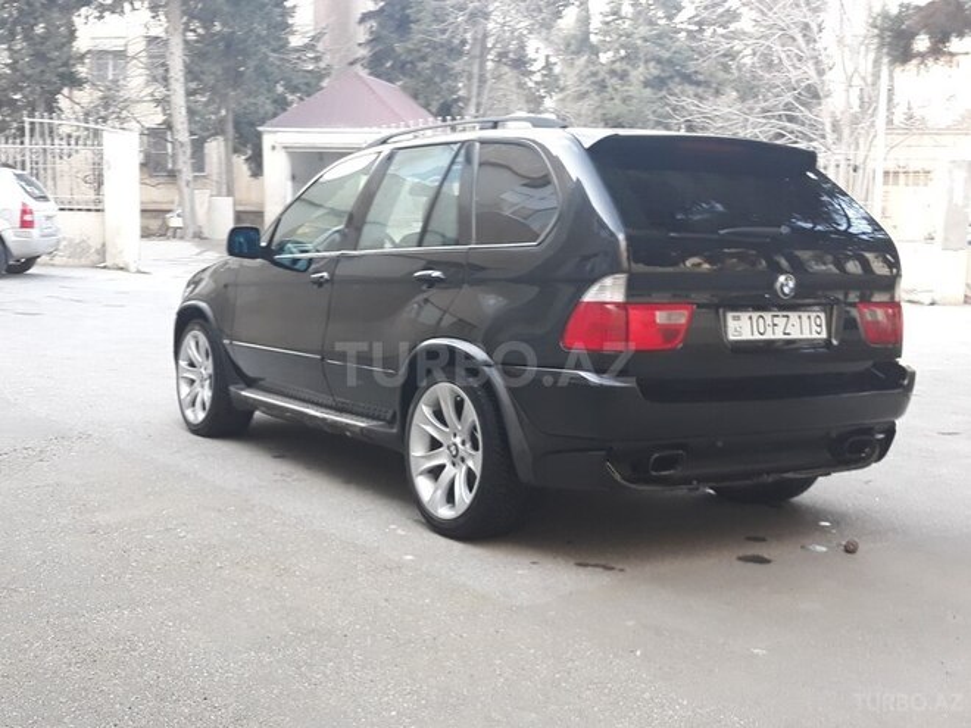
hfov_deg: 65.3
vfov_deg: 51.4
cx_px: 486
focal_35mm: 27
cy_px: 364
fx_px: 757
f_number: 1.7
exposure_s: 1/50
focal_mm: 3.71
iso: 64
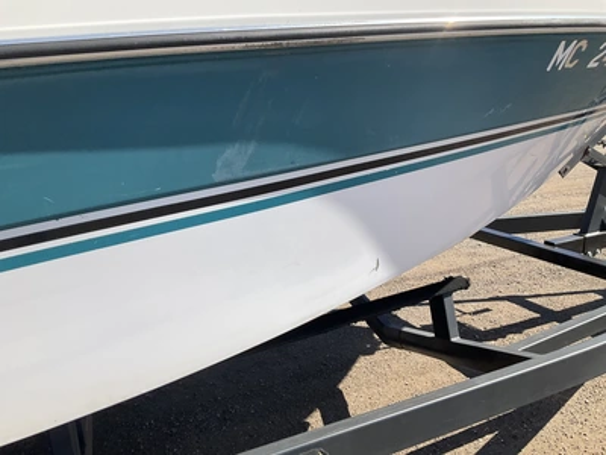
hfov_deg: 61.7
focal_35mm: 29
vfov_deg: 48.2
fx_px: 508
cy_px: 228
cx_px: 303
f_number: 1.8
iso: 25
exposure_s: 1/1311
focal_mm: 3
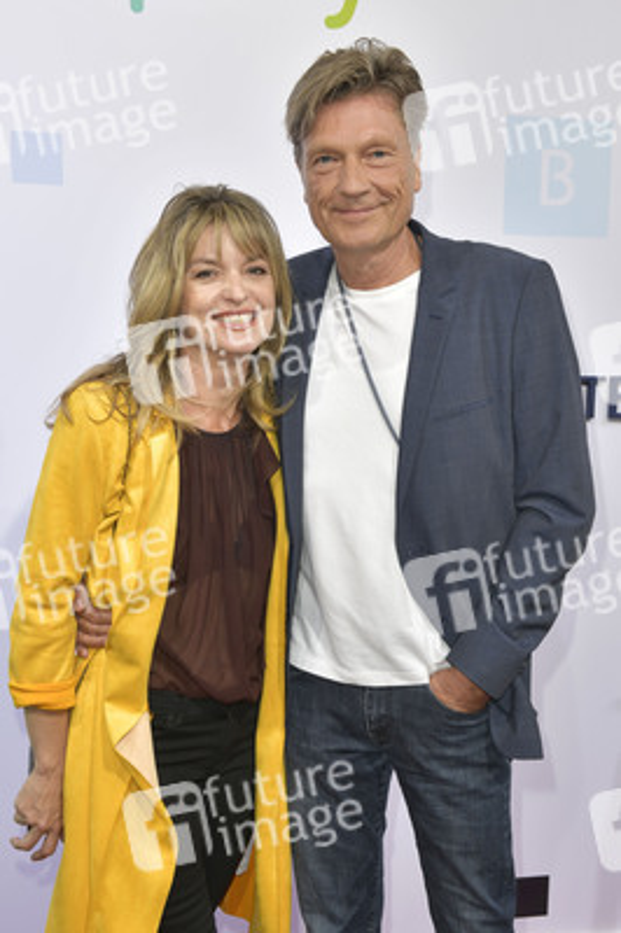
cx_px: 310
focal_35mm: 40
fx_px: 1037
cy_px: 466
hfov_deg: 33.3
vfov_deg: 48.5
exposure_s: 1/160
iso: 320
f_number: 7.1
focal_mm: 40
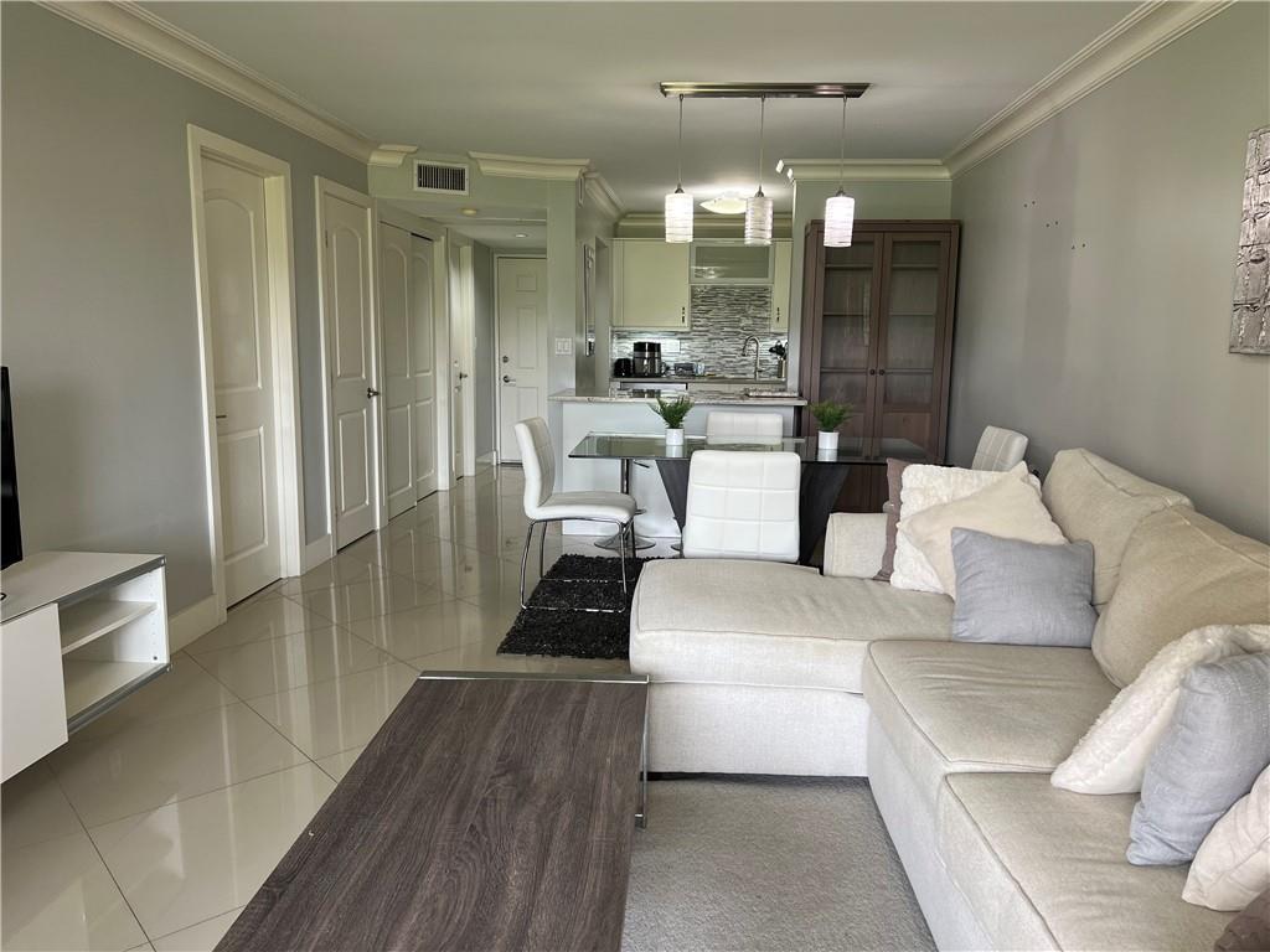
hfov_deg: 67.3
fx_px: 954
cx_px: 635
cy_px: 476
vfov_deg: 53.1
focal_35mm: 26
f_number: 1.5
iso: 80
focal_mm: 5.7
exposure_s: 1/60
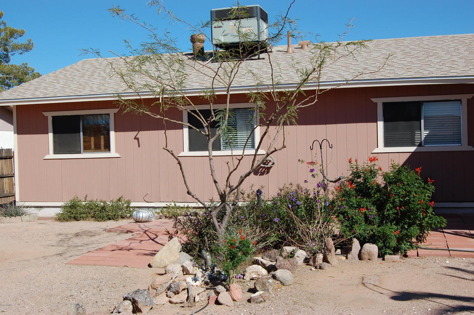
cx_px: 237
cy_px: 158
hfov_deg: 43.6
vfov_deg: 29.8
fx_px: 592
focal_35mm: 45
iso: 200
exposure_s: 1/320
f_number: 10
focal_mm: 30
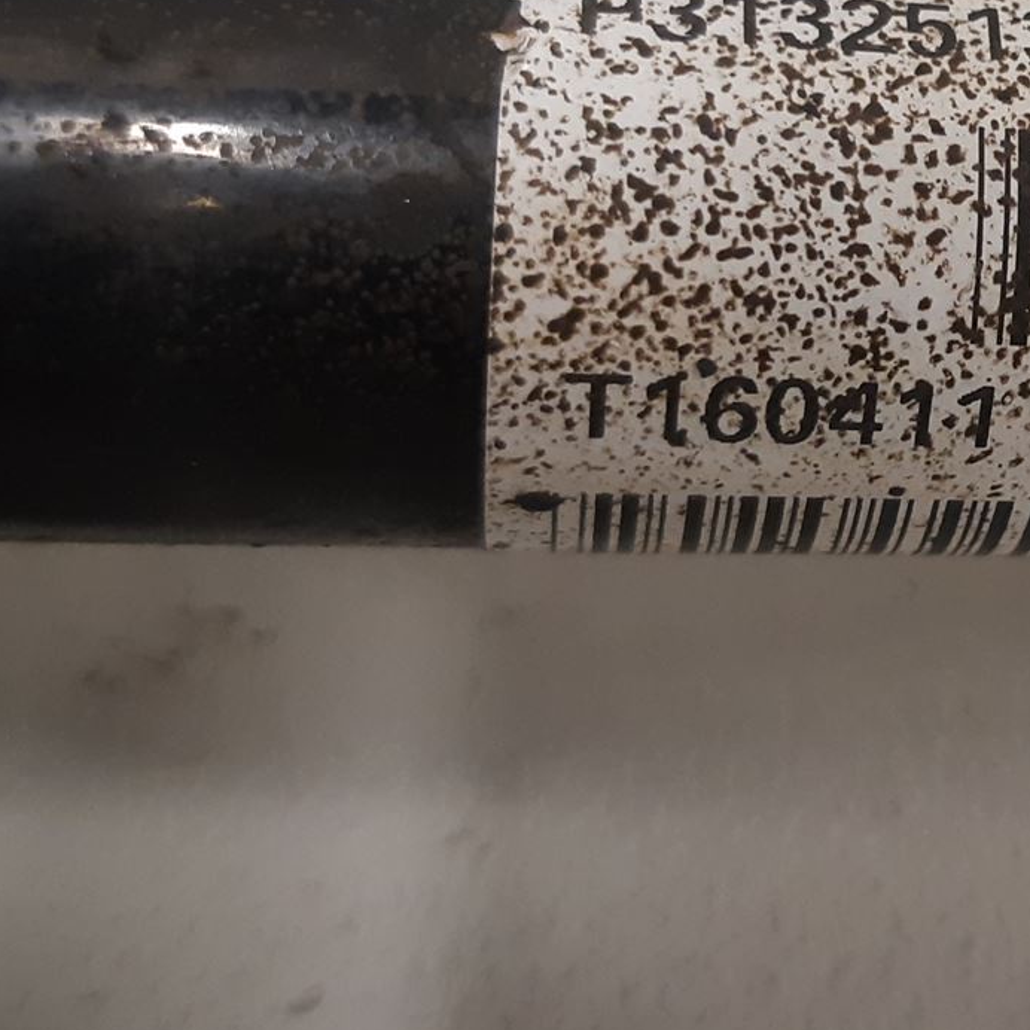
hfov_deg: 23.9
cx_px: 1112
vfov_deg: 25.0
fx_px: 2289
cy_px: 241
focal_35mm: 68
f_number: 1.7
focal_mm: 3.93
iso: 200
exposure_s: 1/50
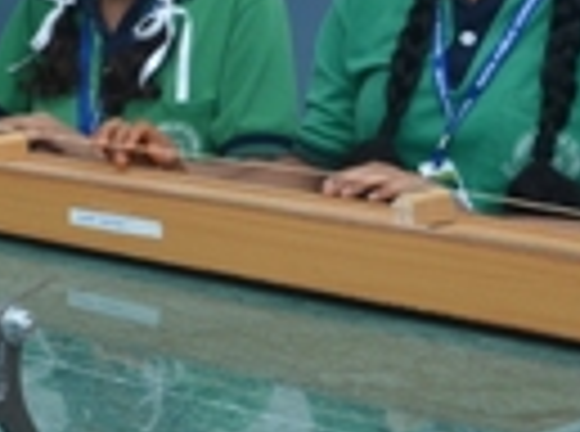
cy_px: 14
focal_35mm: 116
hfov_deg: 15.3
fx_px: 1936
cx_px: -375
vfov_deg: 12.6
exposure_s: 1/125
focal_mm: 21
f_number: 5.6
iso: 500
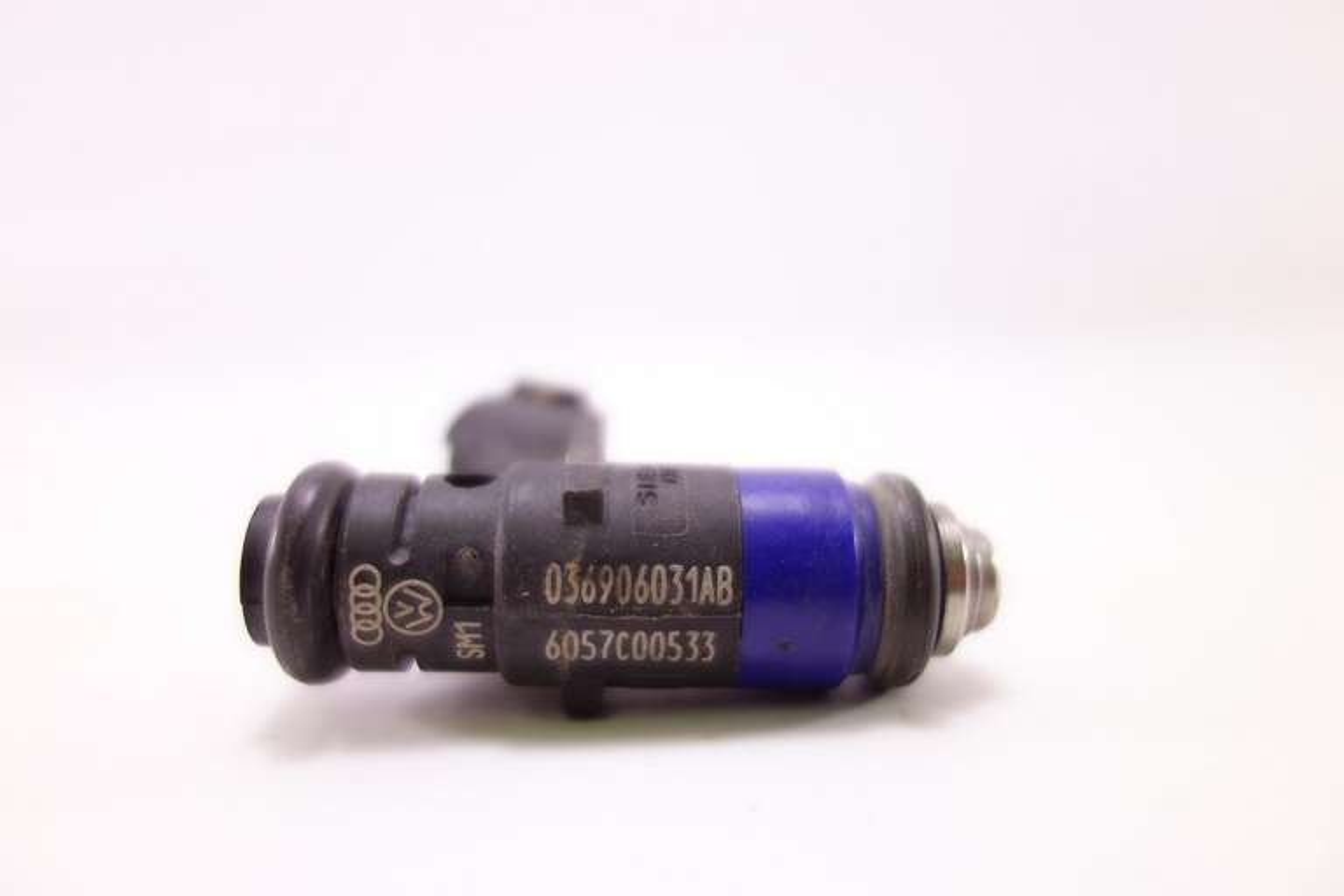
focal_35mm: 28
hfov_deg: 65.5
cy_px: 448
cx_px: 672
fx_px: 1045
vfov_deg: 46.4
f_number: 1.8
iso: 125
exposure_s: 1/100
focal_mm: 10.4
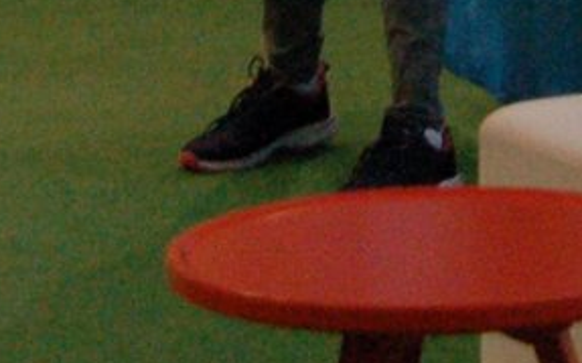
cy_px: -937
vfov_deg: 4.0
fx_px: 4891
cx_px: 957
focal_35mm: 309
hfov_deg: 6.7
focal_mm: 29
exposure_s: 1/125
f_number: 4.5
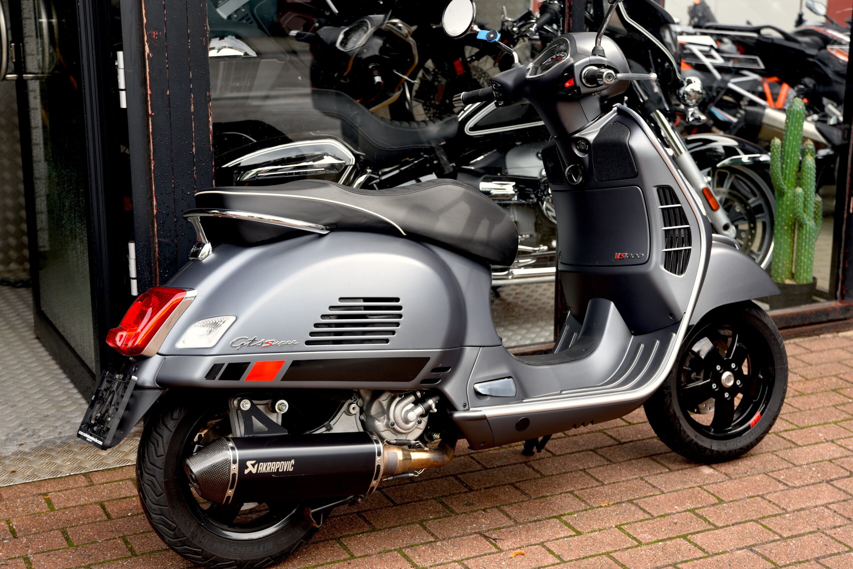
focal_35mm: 58
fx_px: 1375
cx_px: 426
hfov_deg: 34.5
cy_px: 284
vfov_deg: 23.4
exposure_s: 1/80
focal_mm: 58
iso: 100
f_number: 4.5
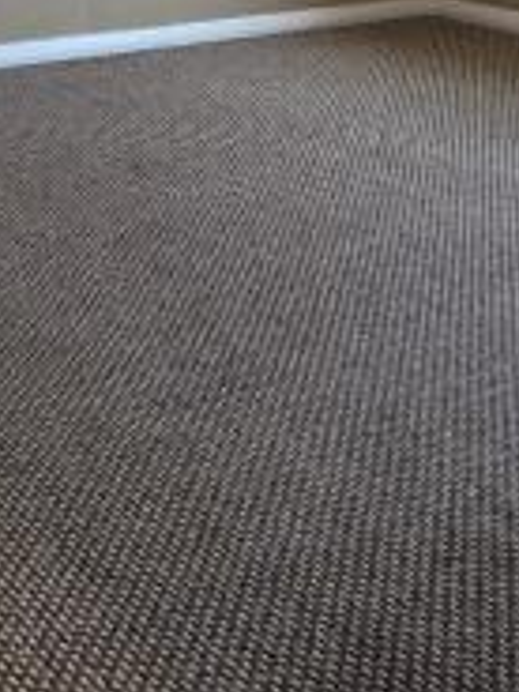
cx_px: -8
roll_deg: -0.4
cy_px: -92
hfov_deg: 20.6
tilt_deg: -5.9
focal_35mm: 69
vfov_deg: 25.8
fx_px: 1379
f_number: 2.2
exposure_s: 1/33
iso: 40
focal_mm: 4.15
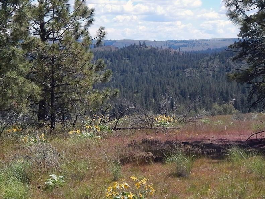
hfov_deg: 25.3
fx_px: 589
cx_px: 96
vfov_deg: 19.1
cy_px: 122
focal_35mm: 77
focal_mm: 6.8
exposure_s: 1/1250
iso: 125
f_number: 3.4
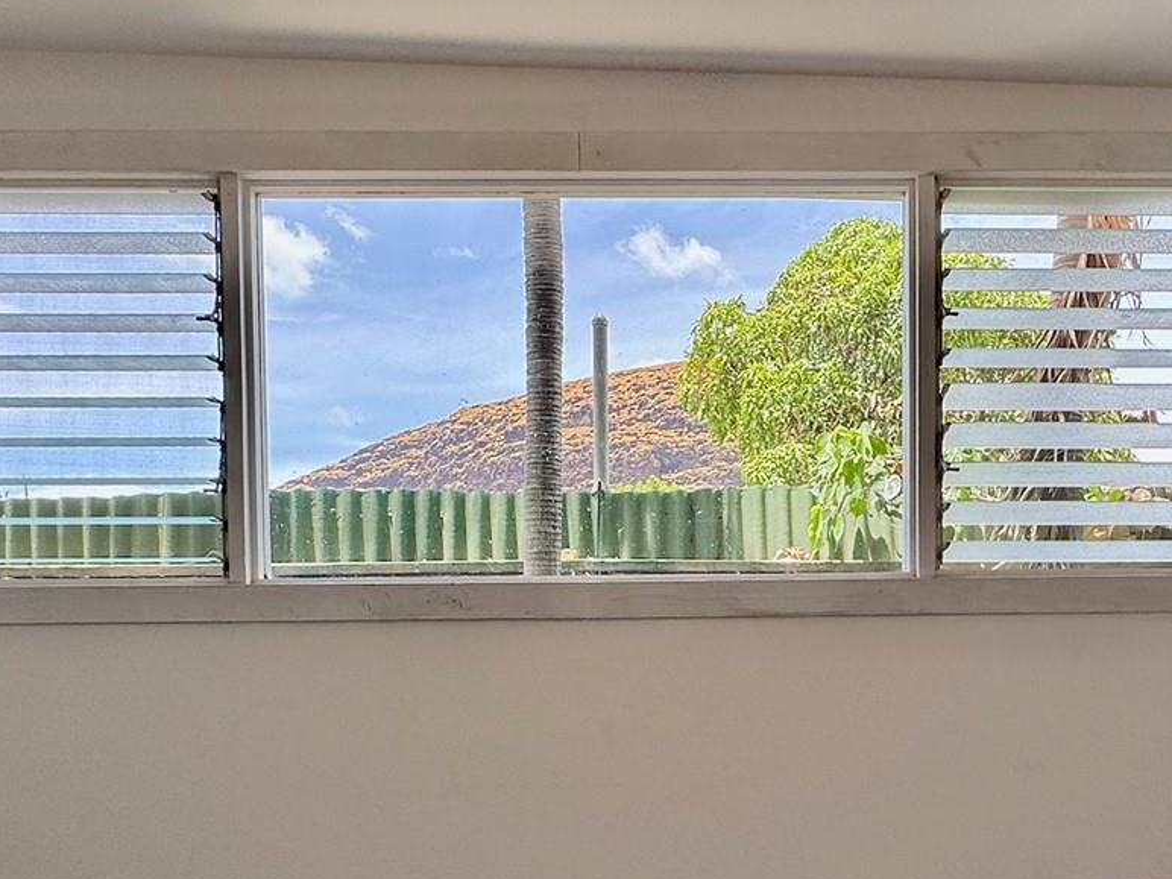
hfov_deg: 61.1
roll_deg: +0.2
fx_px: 982
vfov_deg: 46.7
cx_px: 701
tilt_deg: -1.8
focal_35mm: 29
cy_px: 644
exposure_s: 1/178
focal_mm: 2.22
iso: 40
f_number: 2.2
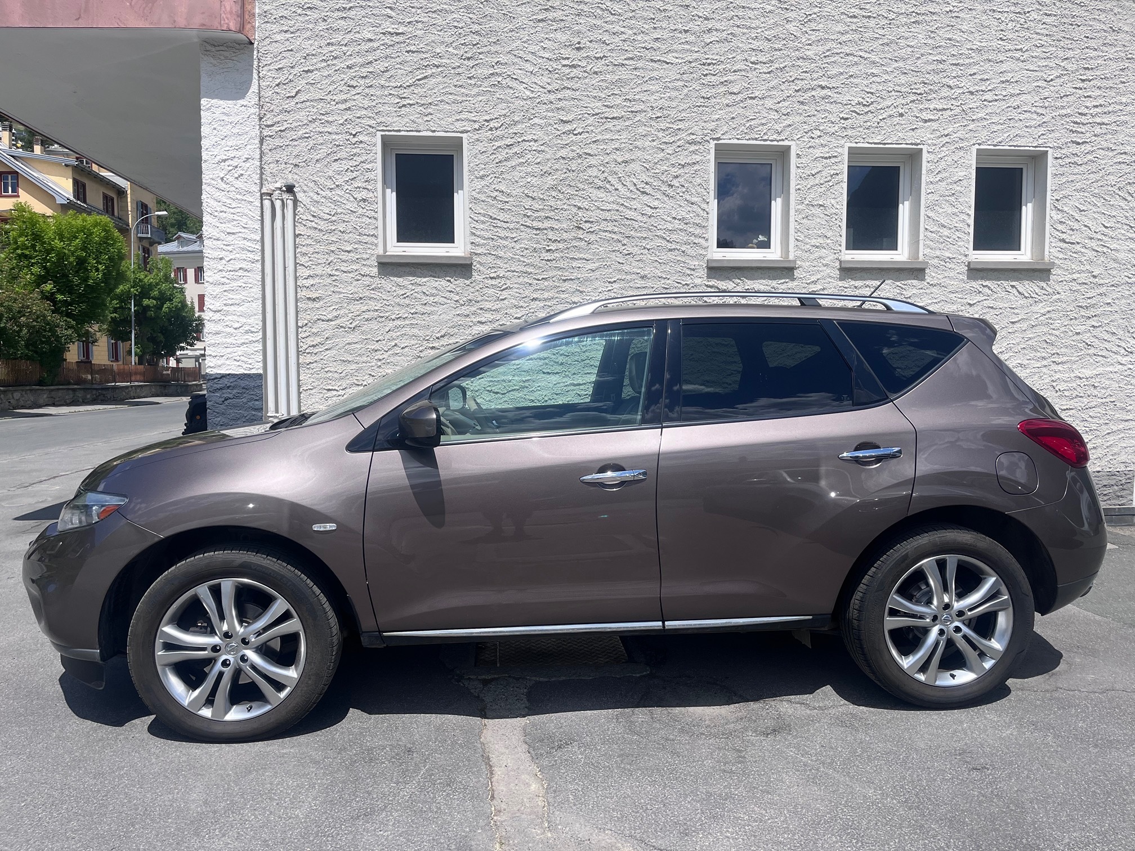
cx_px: 568
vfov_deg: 53.1
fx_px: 852
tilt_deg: -2.6
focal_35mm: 26
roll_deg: -0.1
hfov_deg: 67.3
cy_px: 426
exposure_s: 1/6173
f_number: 1.6
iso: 50
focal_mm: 5.1
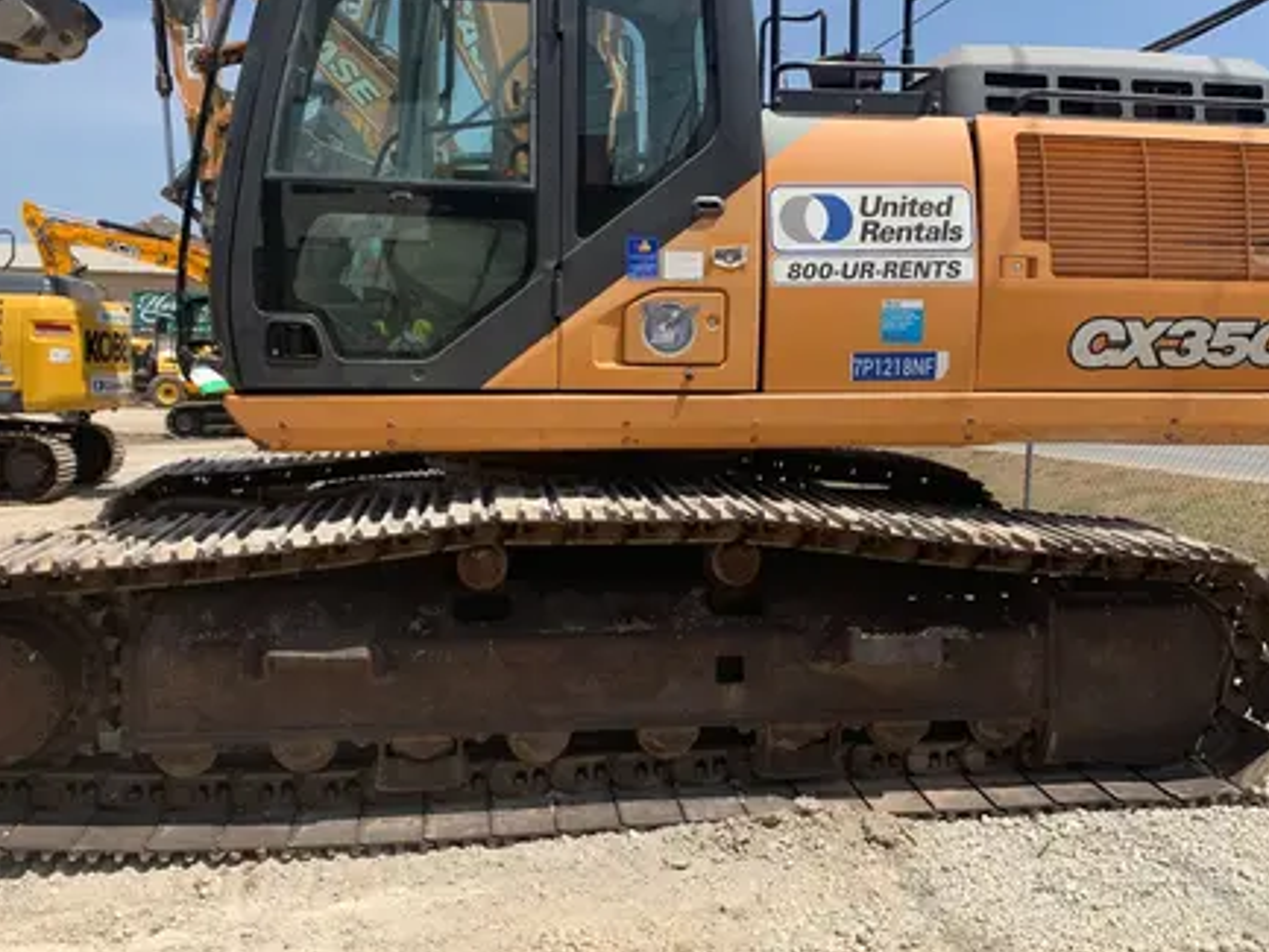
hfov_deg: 55.3
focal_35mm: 33
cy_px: 412
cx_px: 654
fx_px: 1210
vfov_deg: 42.9
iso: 25
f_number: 1.8
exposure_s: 1/2257
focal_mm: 4.25
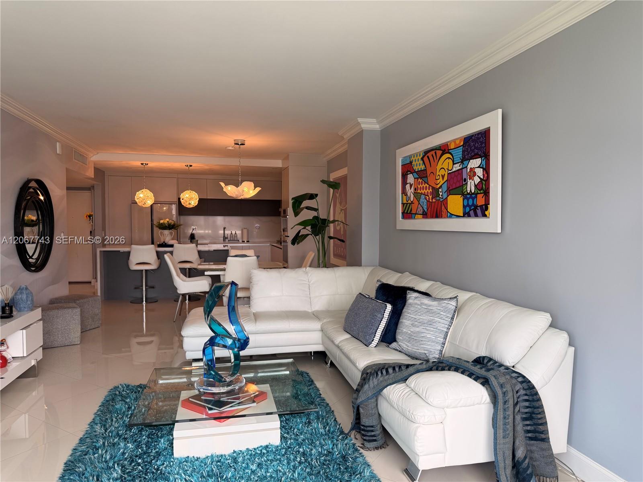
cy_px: 241
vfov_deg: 56.8
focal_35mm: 24
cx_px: 322
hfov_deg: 71.6
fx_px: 446
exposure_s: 1/148
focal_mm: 6.76
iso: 64
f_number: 1.78
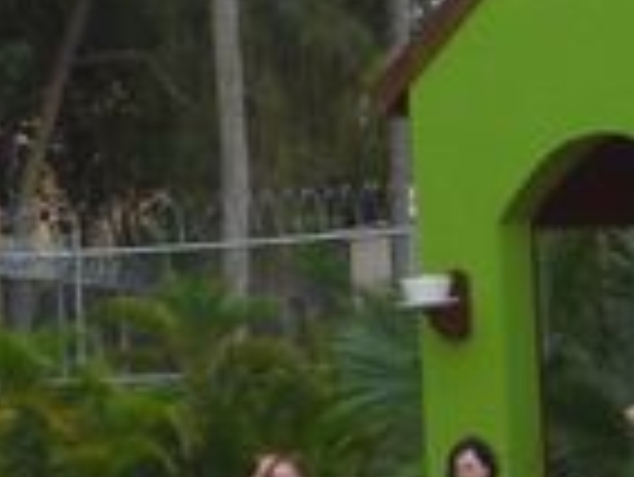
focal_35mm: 276
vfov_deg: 5.4
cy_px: 117
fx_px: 5059
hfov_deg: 7.1
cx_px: -225
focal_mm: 6.2
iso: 64
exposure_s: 1/250
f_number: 2.7
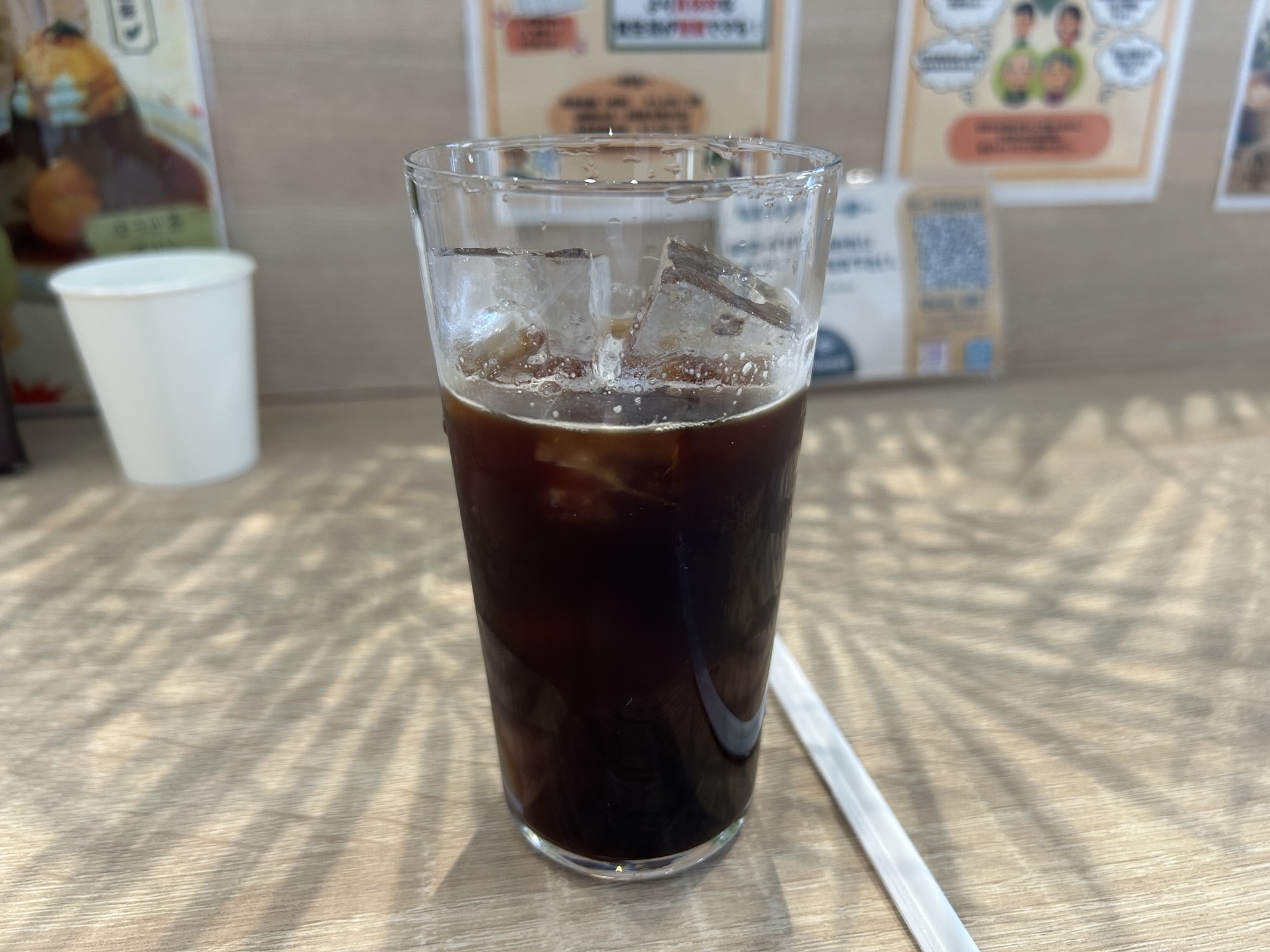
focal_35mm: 26
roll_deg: +0.5
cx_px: 635
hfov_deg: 67.3
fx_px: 954
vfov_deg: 53.1
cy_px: 476
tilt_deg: -24.3
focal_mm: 5.7
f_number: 1.5
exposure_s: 1/100
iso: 125
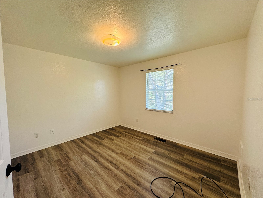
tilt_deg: -3.7
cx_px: 132
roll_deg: -0.1
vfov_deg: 85.7
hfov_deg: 102.1
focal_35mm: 14
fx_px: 106
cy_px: 99
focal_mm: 2.22
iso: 200
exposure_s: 1/120
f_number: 2.2
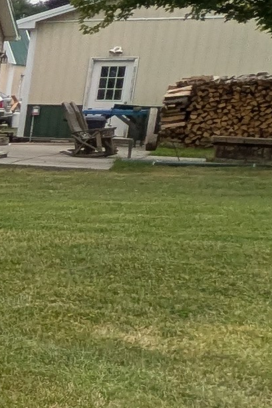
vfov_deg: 21.3
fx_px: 1076
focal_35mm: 95
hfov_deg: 9.1
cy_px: 296
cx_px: -692
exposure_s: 1/830
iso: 51
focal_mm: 1.85
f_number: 2.2
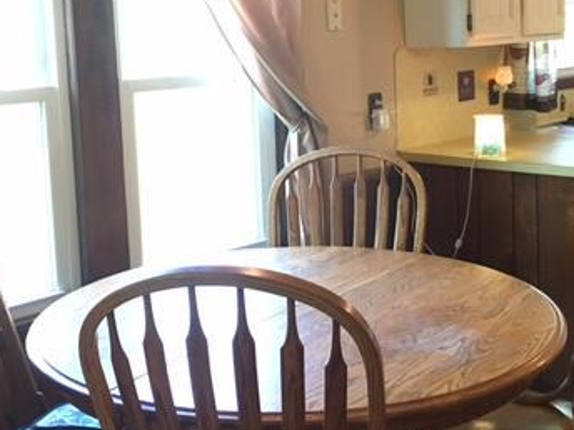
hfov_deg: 35.5
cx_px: 285
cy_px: 122
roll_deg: +2.4
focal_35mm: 54
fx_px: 895
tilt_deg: -5.6
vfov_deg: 26.8
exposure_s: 1/30
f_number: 2.2
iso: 200
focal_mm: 4.15
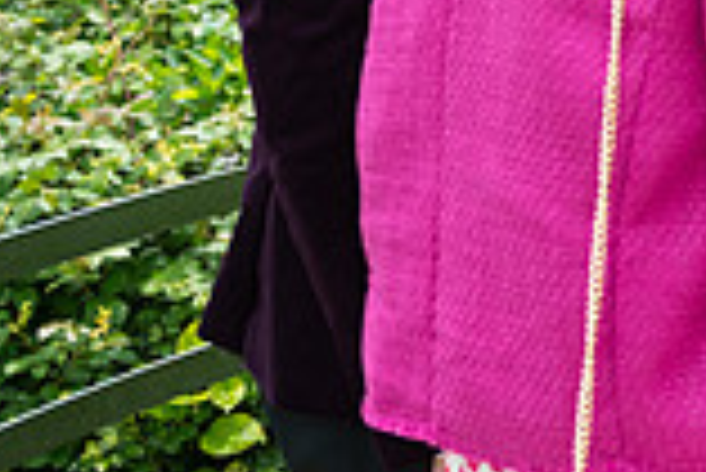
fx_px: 2100
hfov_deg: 16.5
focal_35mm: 107
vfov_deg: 12.5
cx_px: 1201
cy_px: -97
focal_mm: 29
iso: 250
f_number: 3.5
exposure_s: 1/1600
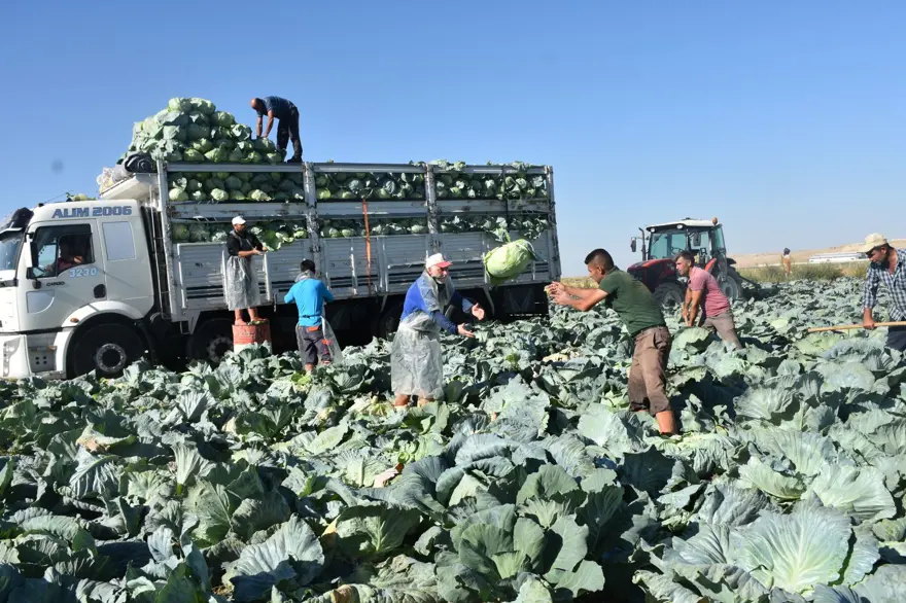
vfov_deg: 38.3
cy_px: 302
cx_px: 453
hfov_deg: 55.1
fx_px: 868
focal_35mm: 34
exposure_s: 1/500
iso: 180
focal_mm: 23
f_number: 8
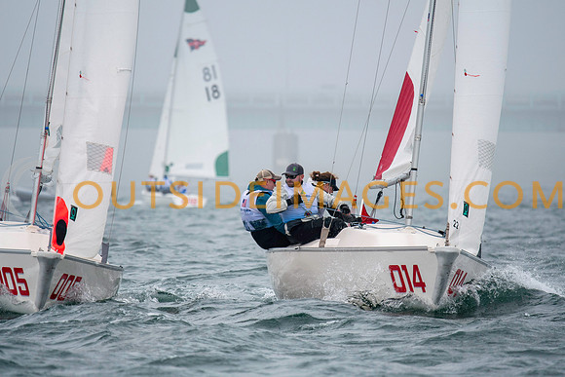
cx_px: 282
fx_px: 7200
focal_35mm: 459
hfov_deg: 4.5
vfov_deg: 3.0
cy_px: 188
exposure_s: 1/3200
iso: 250
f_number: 4
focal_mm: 300
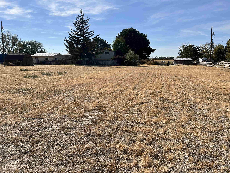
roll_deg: +0.4
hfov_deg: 67.3
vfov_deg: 53.1
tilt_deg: -8.0
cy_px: 86
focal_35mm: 26
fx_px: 173
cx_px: 115
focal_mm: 5.7
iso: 50
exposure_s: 1/6211
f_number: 1.5
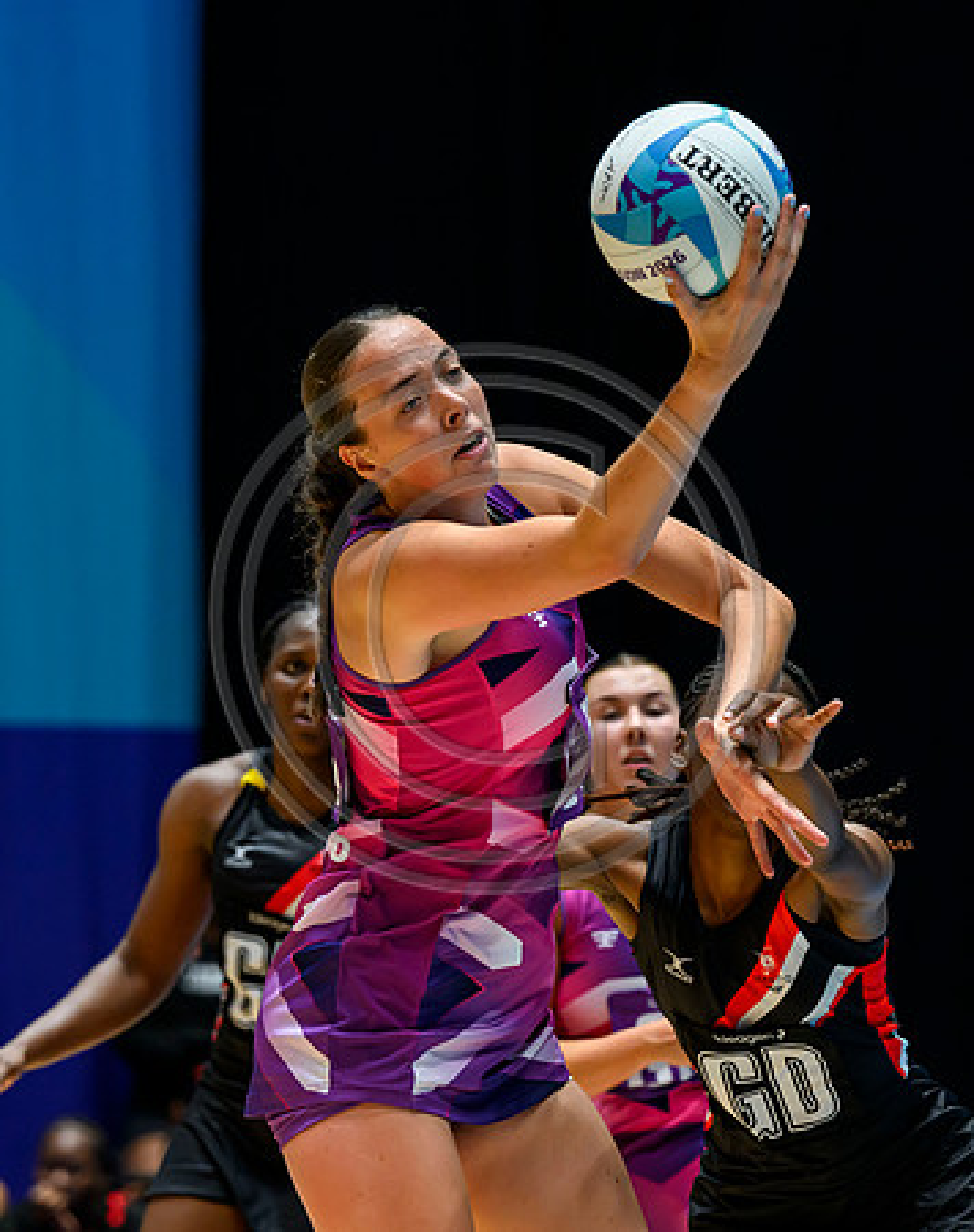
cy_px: 565
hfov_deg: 5.6
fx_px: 10047
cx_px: 556
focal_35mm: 277
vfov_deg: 7.0
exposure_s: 1/1600
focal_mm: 150
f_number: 3.5
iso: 2500
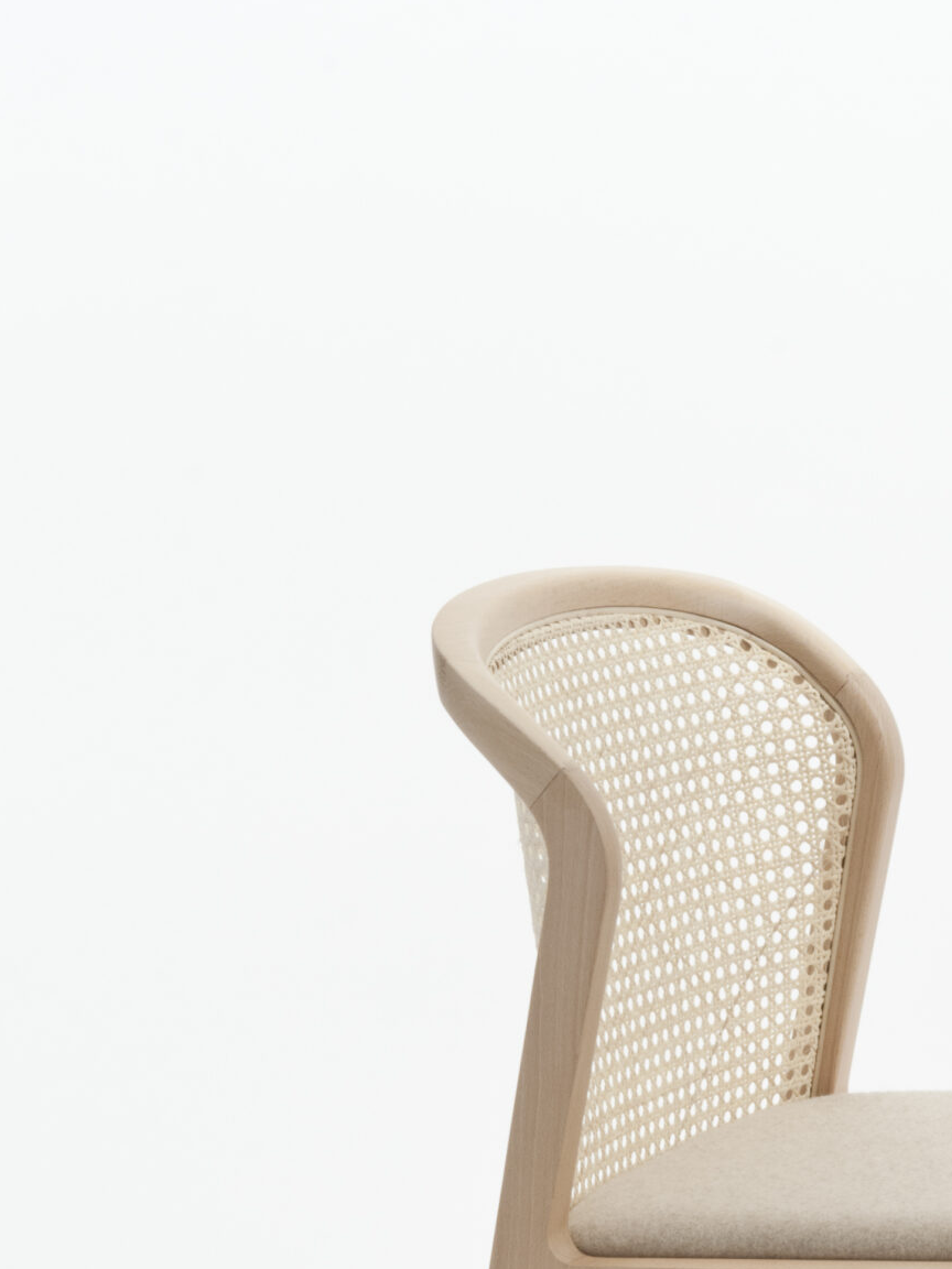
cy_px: 939
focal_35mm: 176
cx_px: 827
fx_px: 6456
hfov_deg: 8.4
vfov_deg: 11.2
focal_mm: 55
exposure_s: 1/2
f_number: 16
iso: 200
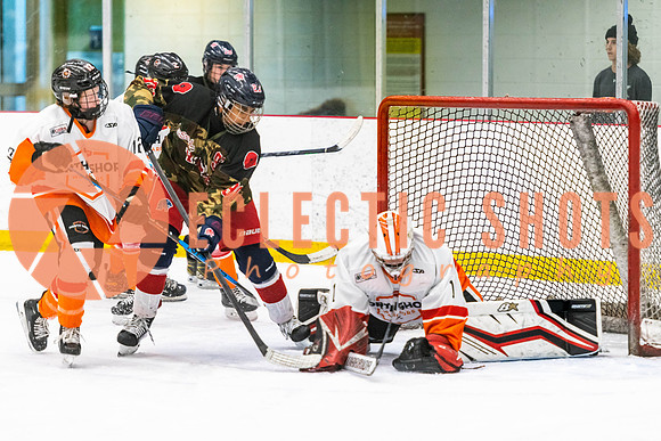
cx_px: 396
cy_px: 224
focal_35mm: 190
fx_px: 3493
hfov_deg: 10.8
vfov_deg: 7.2
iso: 2000
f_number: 2.8
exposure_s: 1/640
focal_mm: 155
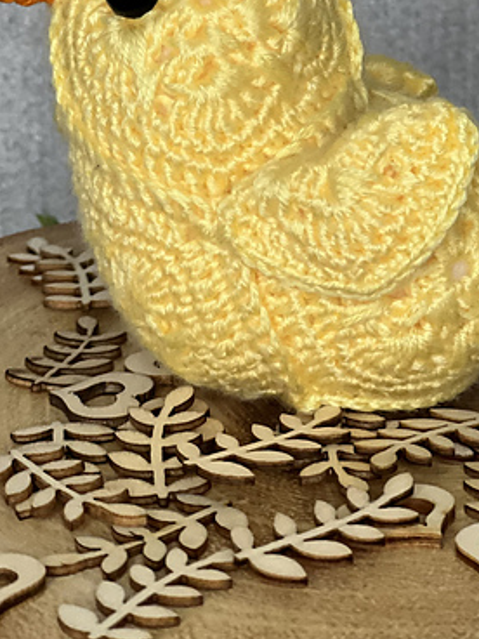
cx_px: 233
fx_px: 2472
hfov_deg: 11.1
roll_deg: +2.1
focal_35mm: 134
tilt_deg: -14.2
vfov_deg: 14.6
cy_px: 142
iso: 250
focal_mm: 9
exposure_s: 1/83
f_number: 2.8
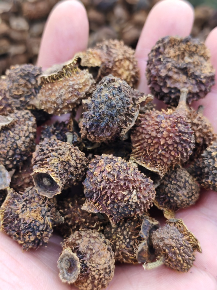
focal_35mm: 54
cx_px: 108
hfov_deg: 27.0
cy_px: 145
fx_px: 451
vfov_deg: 35.5
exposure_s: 1/50
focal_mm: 5.52
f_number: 1.95
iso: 640
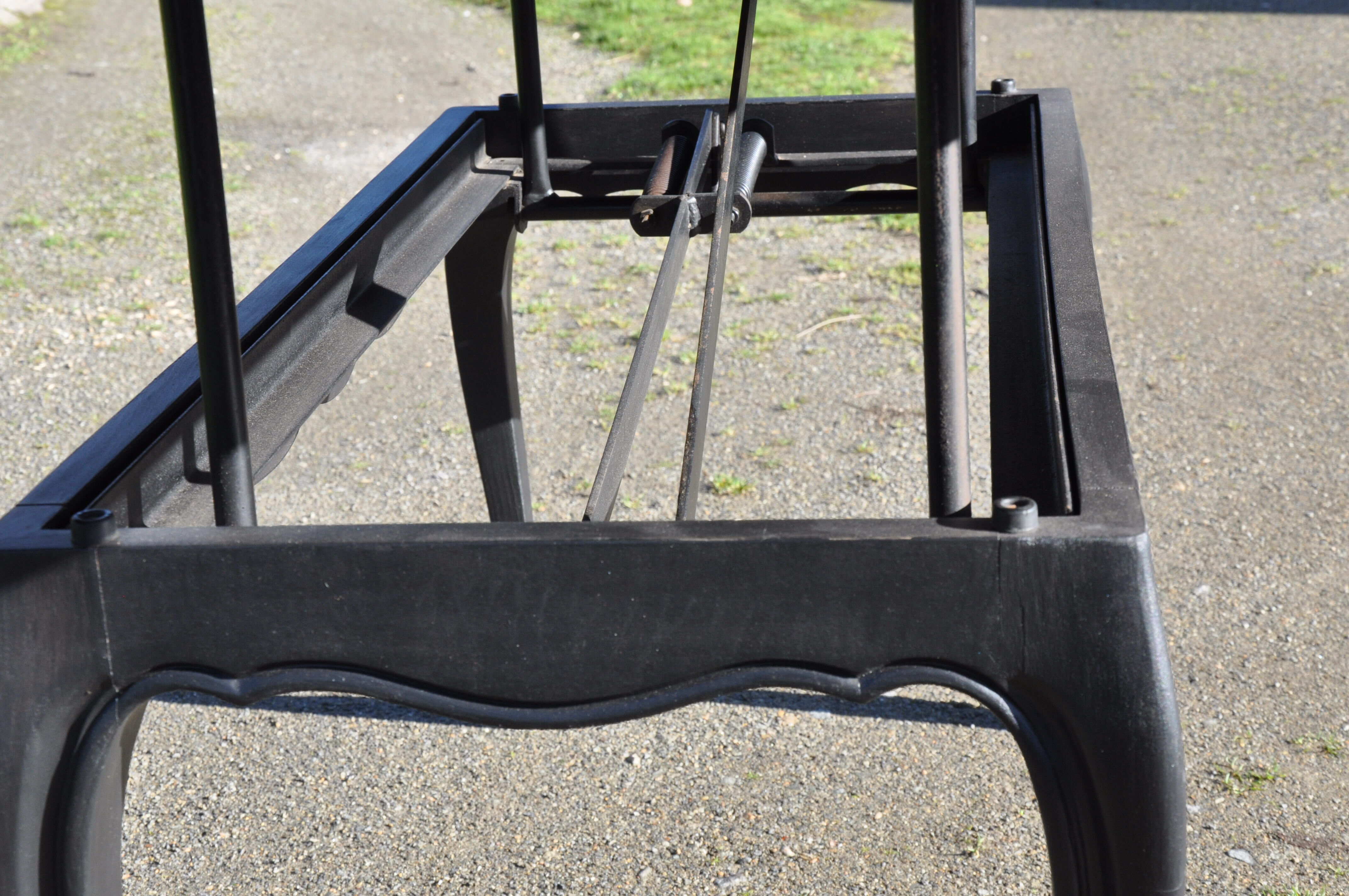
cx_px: 674
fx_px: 2695
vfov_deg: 18.9
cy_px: 448
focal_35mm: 72
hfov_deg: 28.1
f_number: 13
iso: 500
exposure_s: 1/125
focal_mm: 48
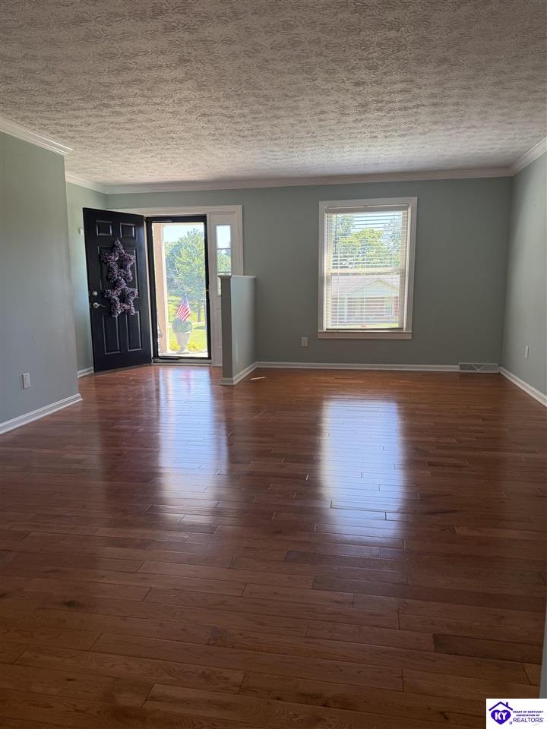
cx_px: 274
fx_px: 506
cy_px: 364
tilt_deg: -7.4
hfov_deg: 56.8
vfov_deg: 71.6
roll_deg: +0.5
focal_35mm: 24
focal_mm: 6.76
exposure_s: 1/200
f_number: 1.78
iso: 125
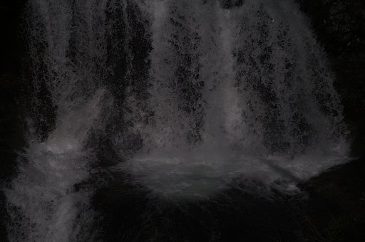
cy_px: 121
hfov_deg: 13.7
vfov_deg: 9.1
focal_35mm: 150
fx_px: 1519
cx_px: 182
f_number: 5.6
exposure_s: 1/2000
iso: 100
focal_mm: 100
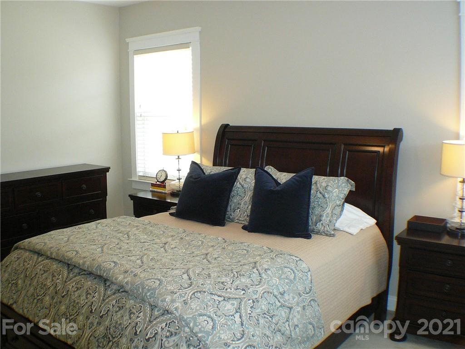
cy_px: 174
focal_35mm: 47
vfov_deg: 30.9
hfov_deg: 40.4
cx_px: 232
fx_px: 631
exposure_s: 1/30
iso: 200
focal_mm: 7
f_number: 3.3
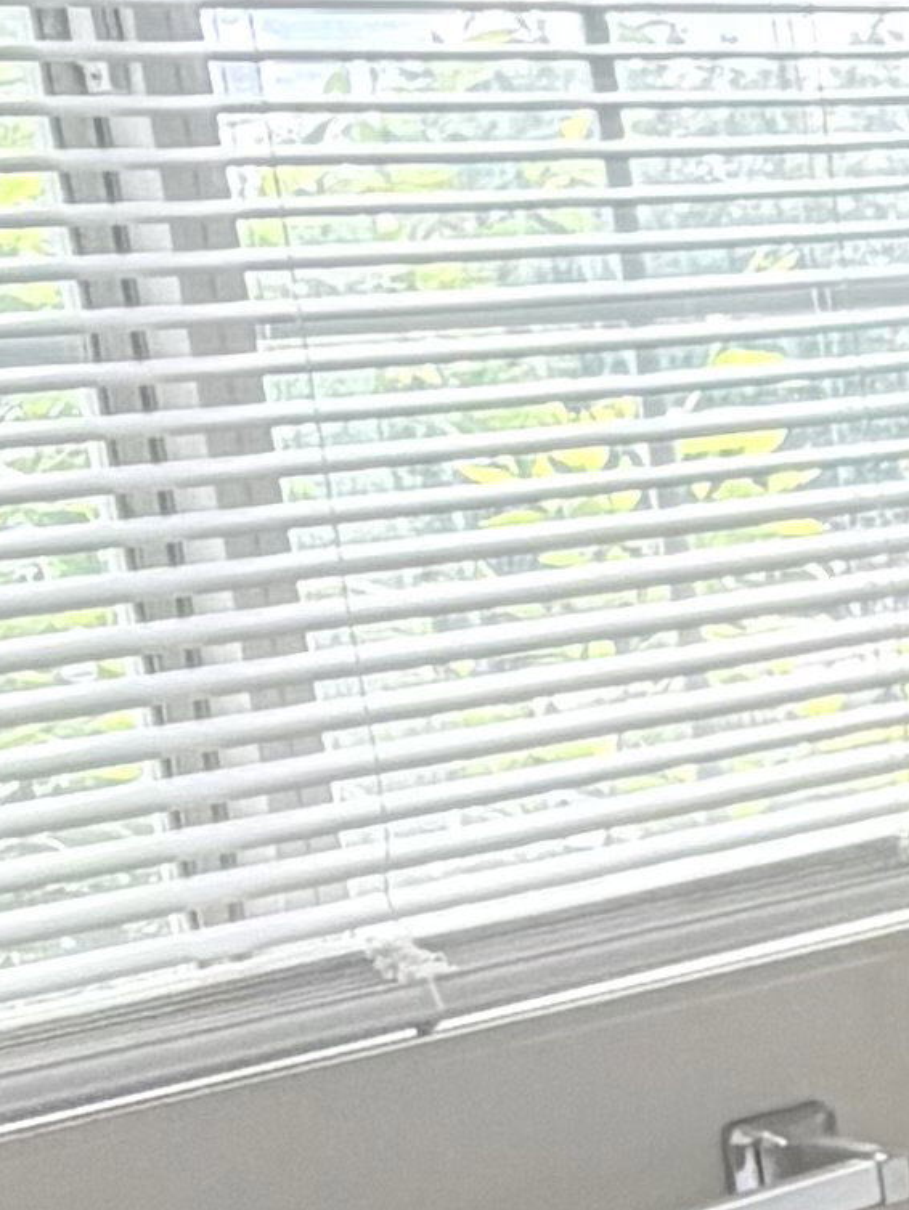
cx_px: 2065
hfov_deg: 11.8
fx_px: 3709
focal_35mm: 106
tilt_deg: -7.6
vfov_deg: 18.5
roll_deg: +6.6
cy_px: 825
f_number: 2.2
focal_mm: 2.22
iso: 200
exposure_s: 1/121
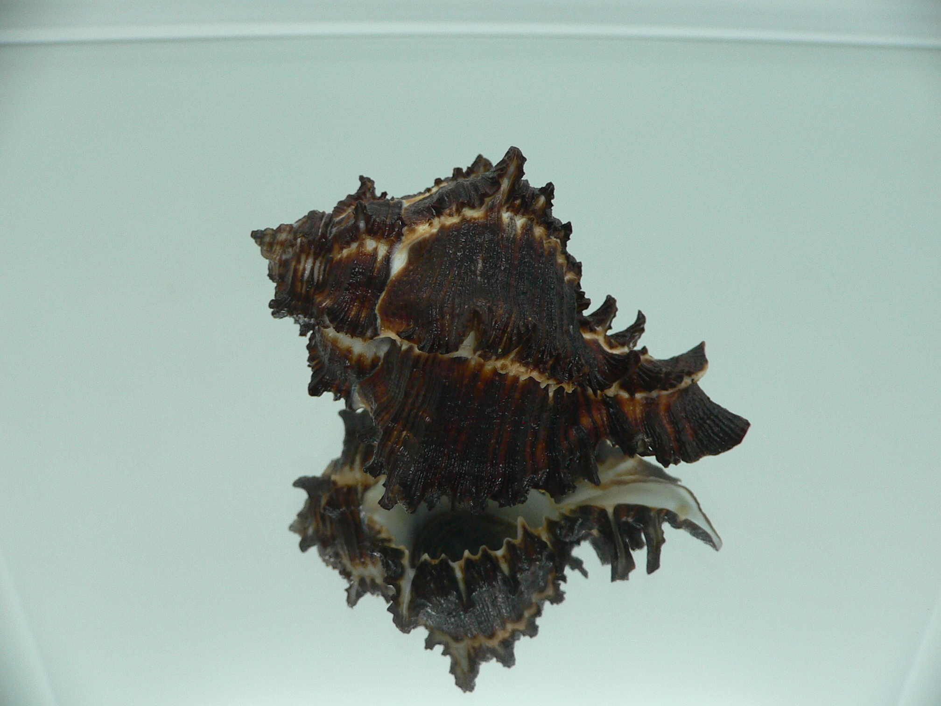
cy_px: 353
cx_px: 470
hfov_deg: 52.6
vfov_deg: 40.7
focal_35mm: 35
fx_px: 951
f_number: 2.8
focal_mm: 4.6
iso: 100
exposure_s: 1/60
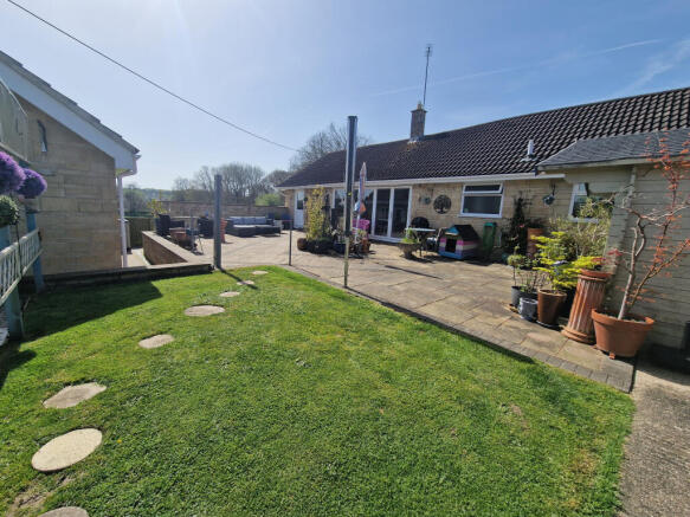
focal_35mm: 13
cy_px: 258
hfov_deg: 106.2
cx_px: 345
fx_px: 259
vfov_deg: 89.9
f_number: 2.2
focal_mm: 2.2
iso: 50
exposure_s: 1/3456
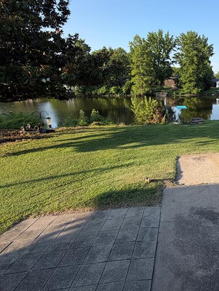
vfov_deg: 71.0
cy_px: 119
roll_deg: +0.9
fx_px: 202
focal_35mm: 24
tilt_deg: -9.6
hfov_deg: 48.0
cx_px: 214
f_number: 2.2
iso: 40
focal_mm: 2.22
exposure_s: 1/709
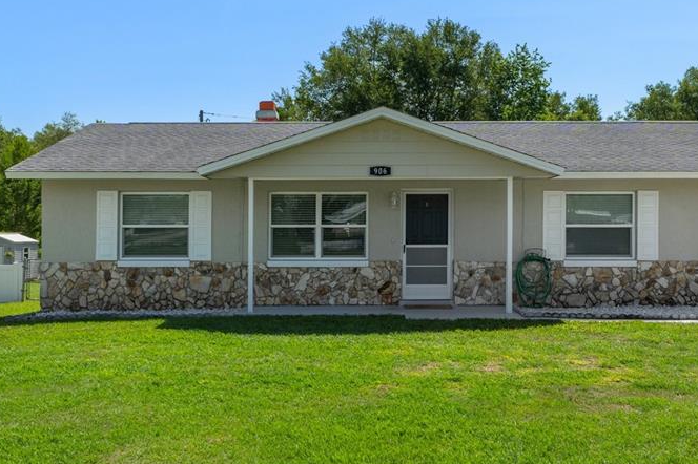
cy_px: 226
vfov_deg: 35.9
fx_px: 717
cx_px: 476
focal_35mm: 37
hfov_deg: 50.8
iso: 320
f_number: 8
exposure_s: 1/250
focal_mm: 16
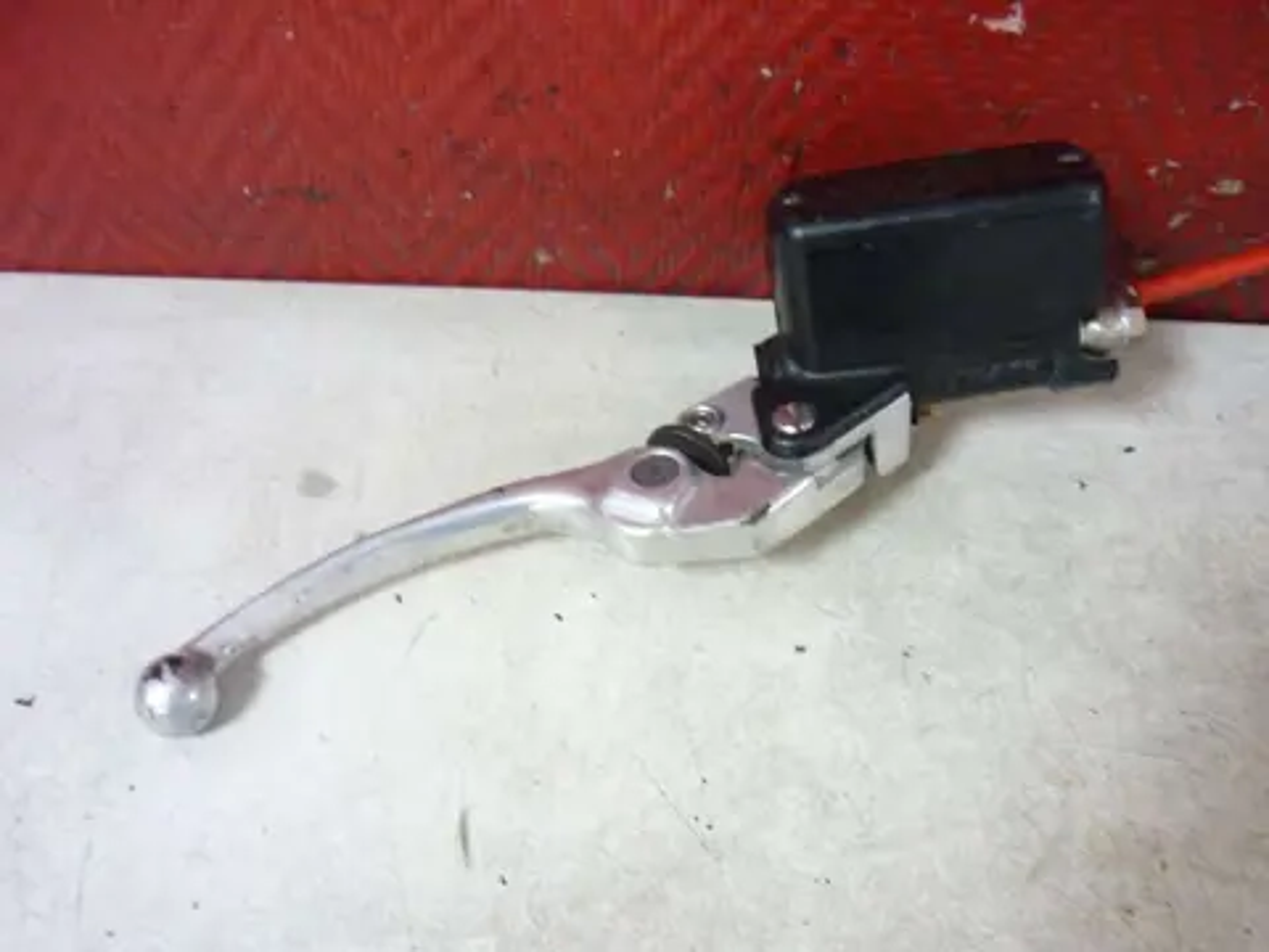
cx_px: 634
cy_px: 476
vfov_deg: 42.9
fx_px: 1210
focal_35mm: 33
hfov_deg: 55.4
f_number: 2.8
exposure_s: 1/8
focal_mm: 5.5
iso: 400
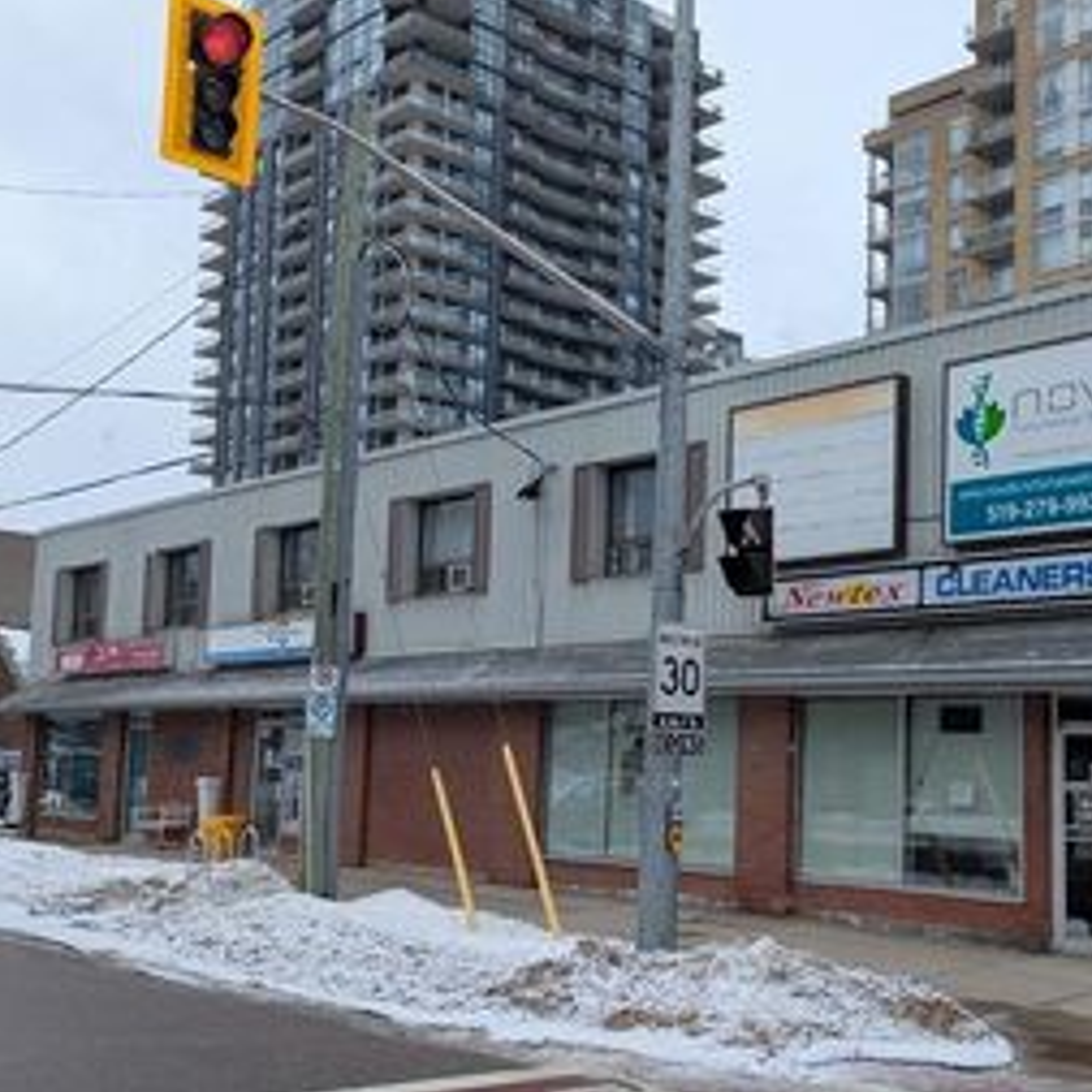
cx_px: 794
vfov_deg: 40.0
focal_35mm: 42
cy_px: 596
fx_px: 1499
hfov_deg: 39.2
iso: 48
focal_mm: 6.81
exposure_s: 1/1919
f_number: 1.85
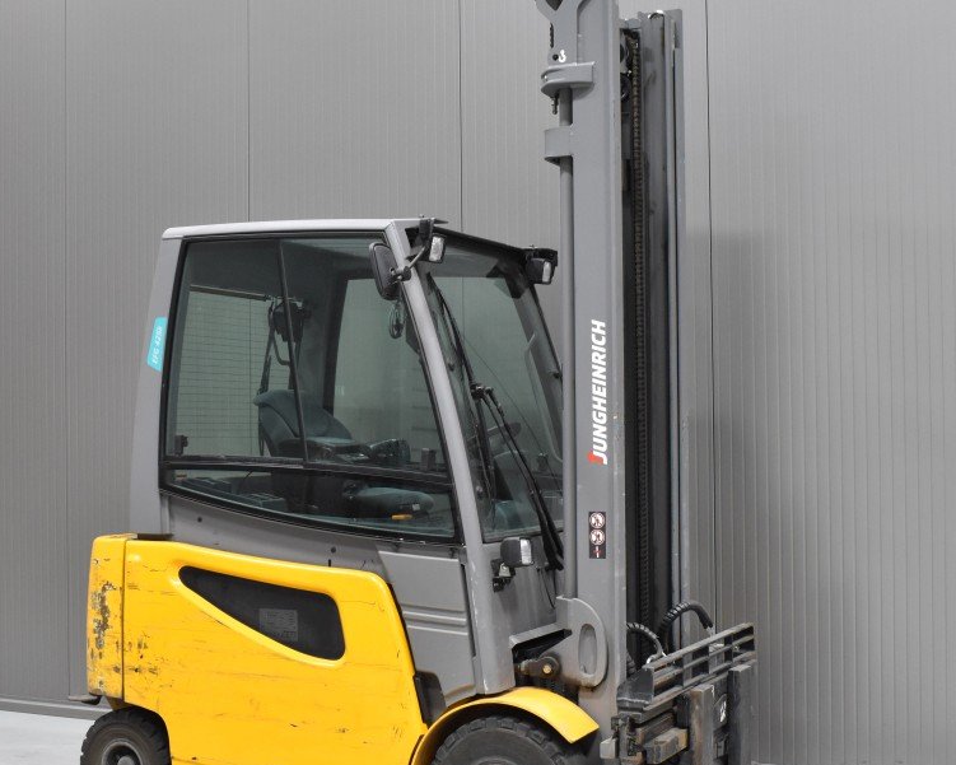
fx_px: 1464
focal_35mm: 52
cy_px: 428
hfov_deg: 36.2
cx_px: 488
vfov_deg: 29.3
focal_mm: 23
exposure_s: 1/30
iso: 1250
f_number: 5.6
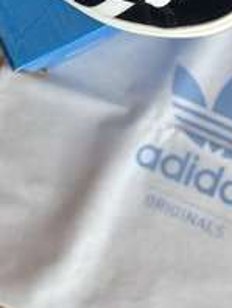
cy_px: -16
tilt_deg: -84.5
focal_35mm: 140
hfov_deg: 10.6
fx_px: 1248
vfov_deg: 13.8
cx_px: 212
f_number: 1.6
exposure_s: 1/122
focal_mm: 5.96
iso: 40
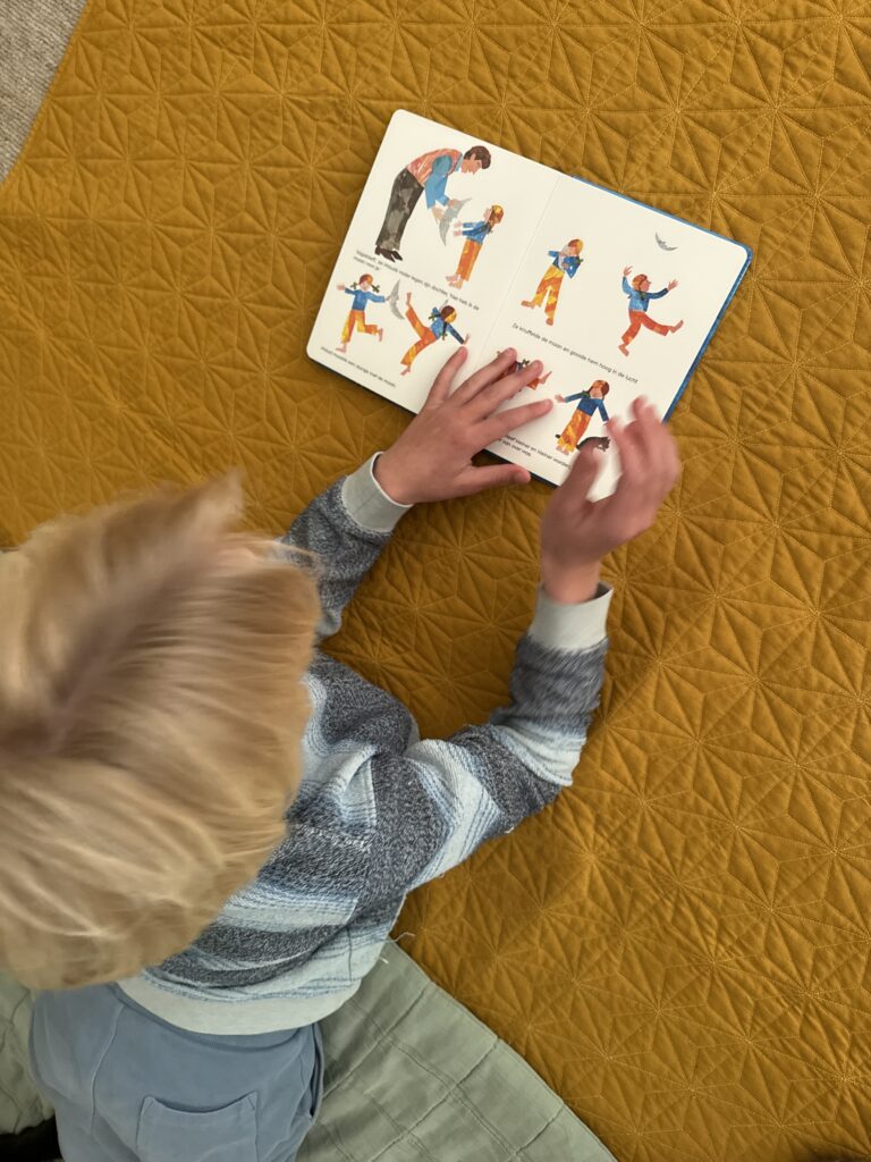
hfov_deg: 56.8
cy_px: 581
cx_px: 436
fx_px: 805
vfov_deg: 71.6
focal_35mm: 24
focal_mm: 6.76
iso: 400
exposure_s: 1/50
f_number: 1.78
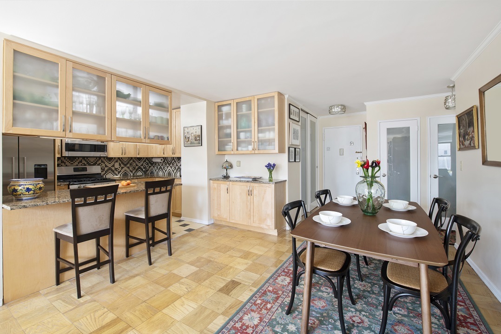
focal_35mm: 15
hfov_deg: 100.4
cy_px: 167
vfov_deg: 77.3
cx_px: 250
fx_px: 209
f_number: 8
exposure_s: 1/2.5
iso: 100
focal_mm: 15
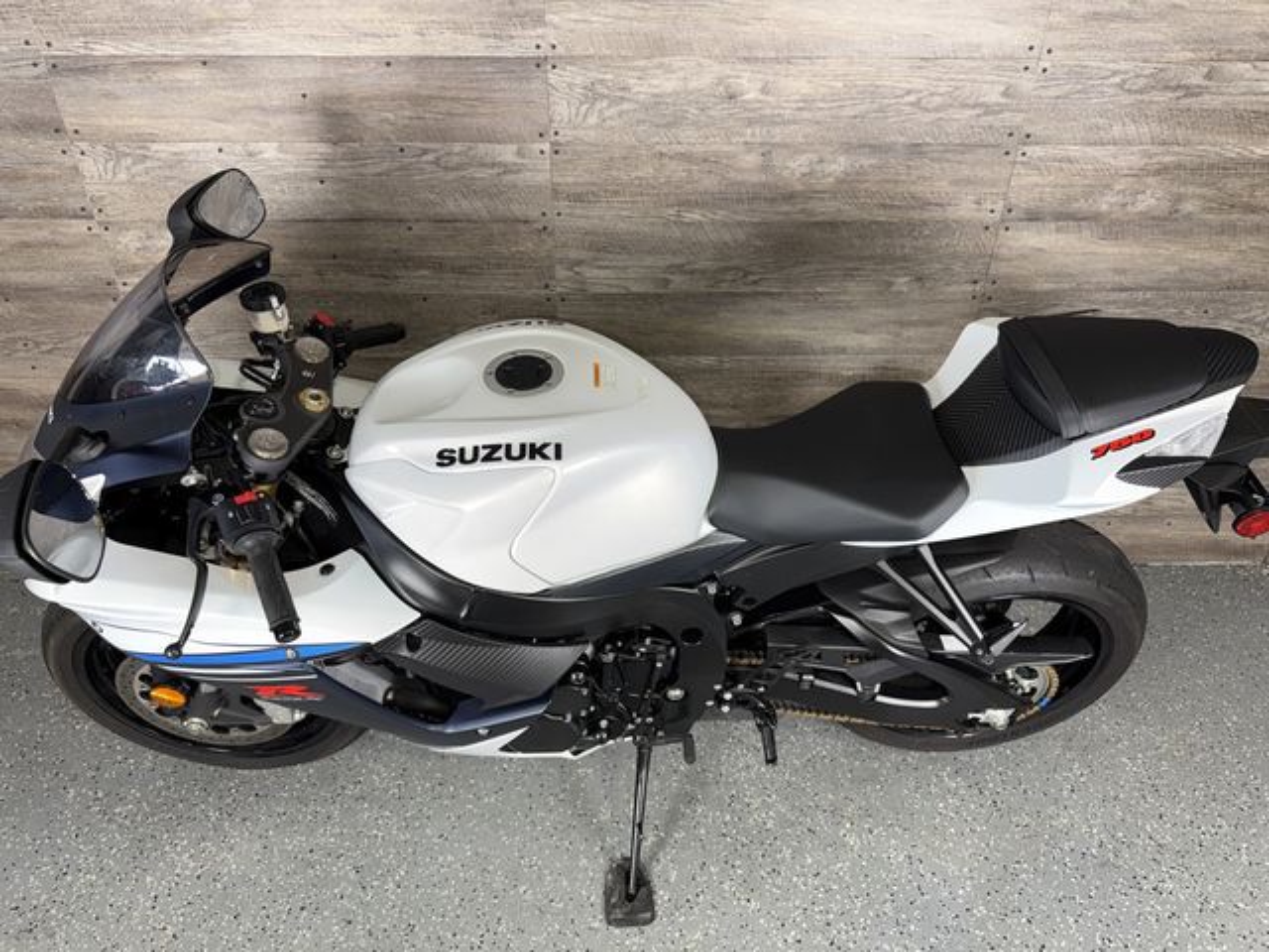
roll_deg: -0.5
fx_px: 880
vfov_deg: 56.8
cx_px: 634
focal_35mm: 24
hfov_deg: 71.6
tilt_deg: -34.0
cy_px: 476
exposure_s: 1/20
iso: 80
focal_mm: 6.76
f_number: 1.78
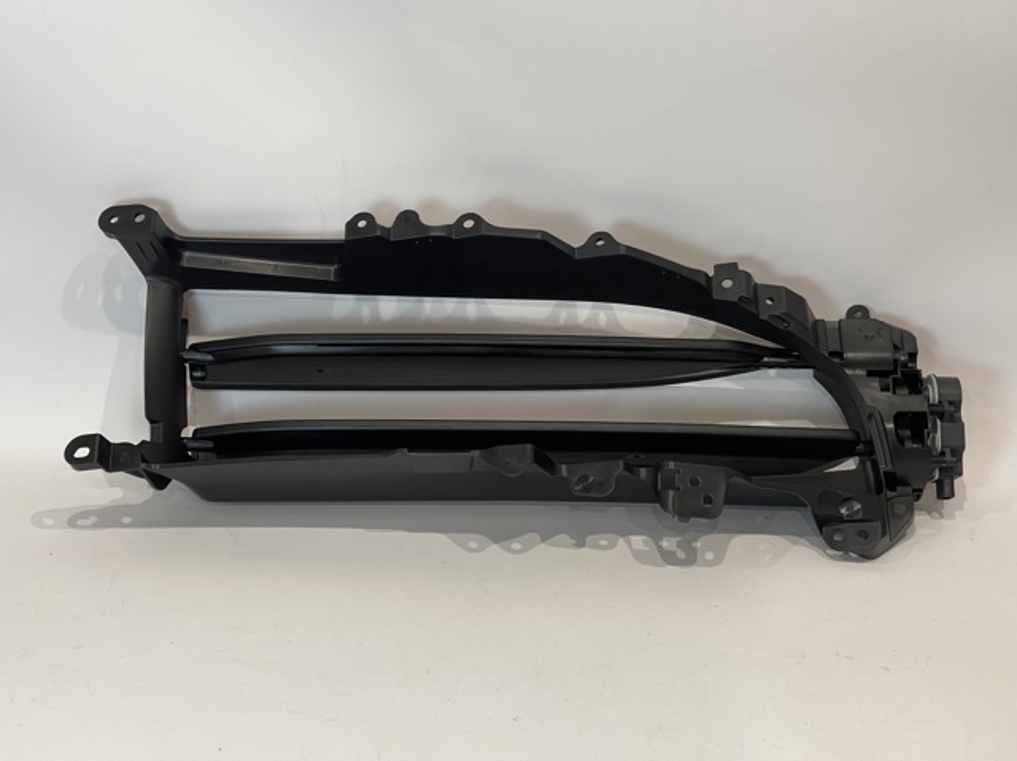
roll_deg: -1.7
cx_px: 508
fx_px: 1879
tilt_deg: -28.1
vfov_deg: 22.9
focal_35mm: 64
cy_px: 380
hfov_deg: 30.3
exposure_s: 1/50
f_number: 2.2
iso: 160
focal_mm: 7.5
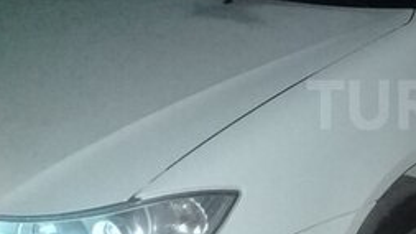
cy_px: 105
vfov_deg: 13.7
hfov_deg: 22.6
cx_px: 475
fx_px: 970
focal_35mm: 88
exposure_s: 1/20
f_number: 2.2
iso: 640
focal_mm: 3.3
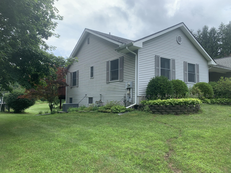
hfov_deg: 67.3
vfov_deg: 53.1
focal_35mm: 26
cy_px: 86
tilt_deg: +3.7
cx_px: 116
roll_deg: -0.6
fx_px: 174
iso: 25
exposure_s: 1/1021
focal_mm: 4.25
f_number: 1.8
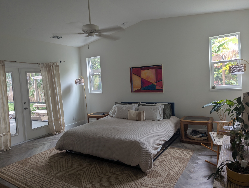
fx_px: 173
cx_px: 124
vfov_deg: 56.9
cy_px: 94
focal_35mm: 24
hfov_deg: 71.5
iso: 44
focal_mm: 6.81
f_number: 1.85
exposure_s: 1/23.1
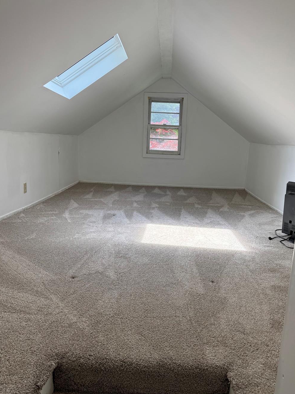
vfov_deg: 63.3
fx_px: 318
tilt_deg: -12.4
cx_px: 160
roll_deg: -1.1
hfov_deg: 49.7
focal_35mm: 28
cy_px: 215
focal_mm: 6.76
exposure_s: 1/142
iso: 64
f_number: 1.78
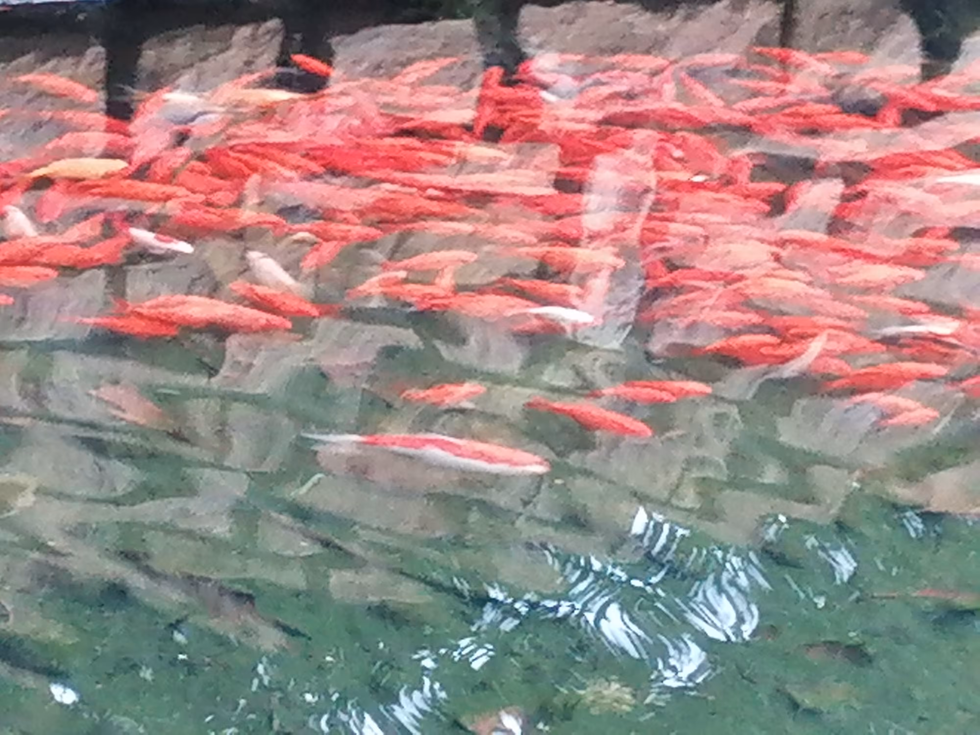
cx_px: 490
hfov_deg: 12.3
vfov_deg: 9.2
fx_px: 4558
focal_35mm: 161
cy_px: 368
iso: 500
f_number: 1.8
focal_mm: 4.75
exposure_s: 1/25
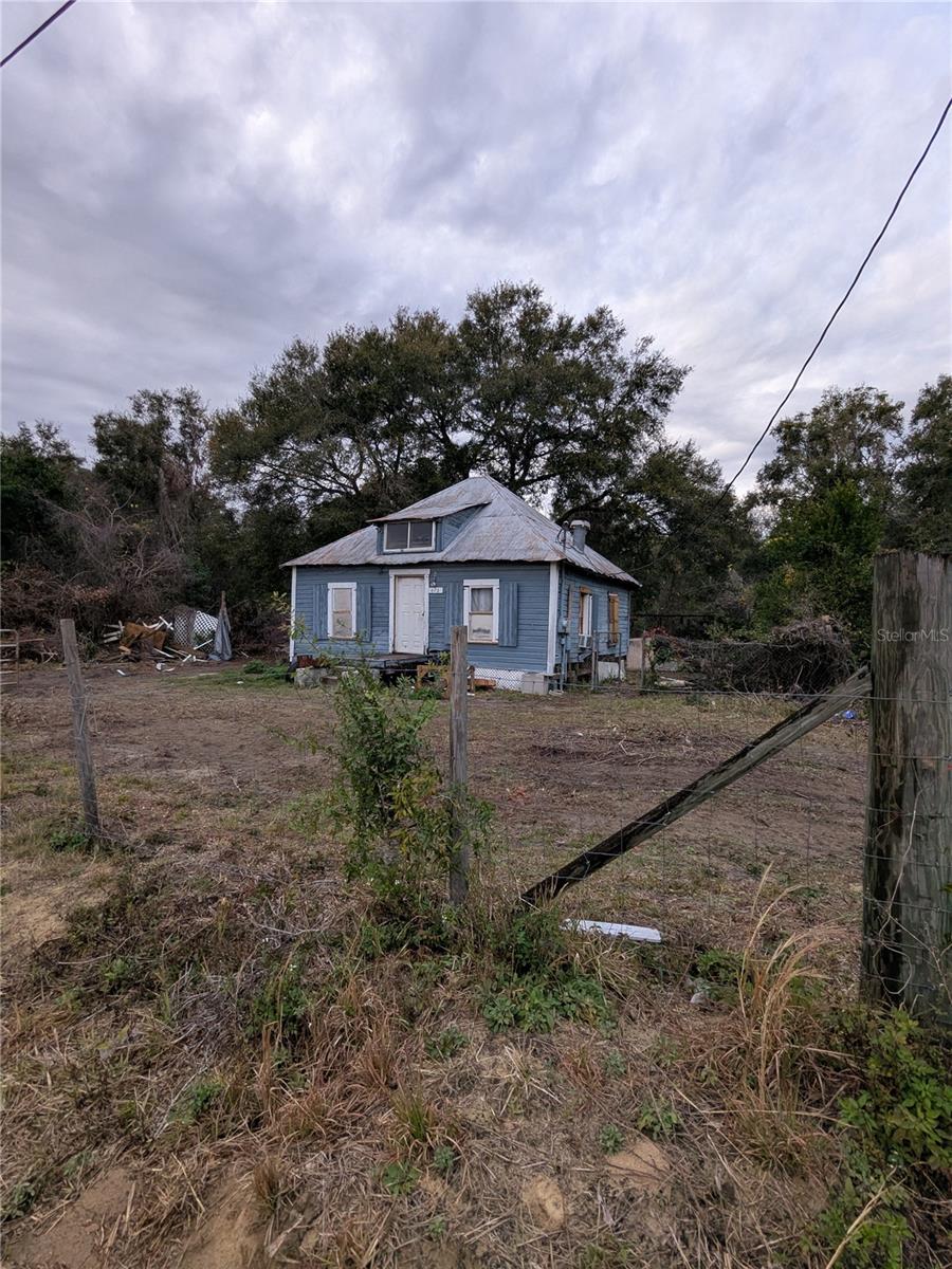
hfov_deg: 78.1
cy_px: 634
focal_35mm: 16
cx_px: 476
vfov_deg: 94.5
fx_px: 587
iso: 61
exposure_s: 1/252
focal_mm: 2.35
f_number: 2.2
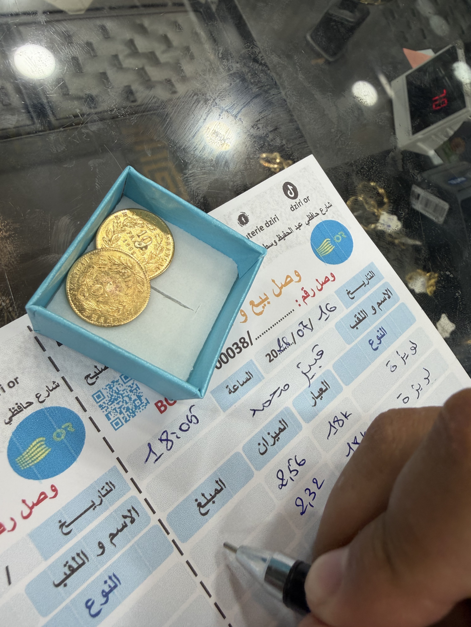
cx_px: 236
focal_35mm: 24
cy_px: 314
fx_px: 435
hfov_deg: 56.8
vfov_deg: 71.6
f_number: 2.2
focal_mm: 2.22
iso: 64
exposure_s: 1/100
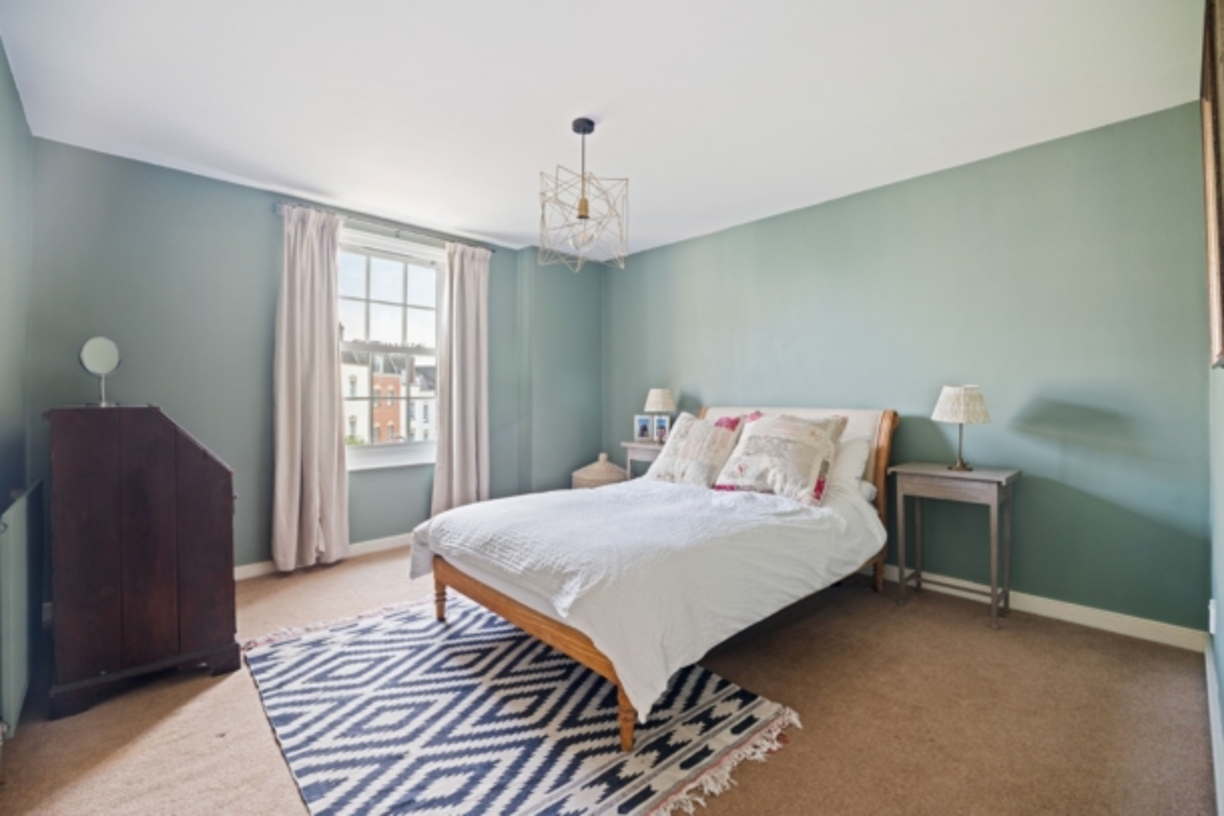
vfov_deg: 73.8
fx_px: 544
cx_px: 612
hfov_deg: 96.7
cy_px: 408
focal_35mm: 16
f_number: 7.1
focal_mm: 16
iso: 250
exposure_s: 1.6
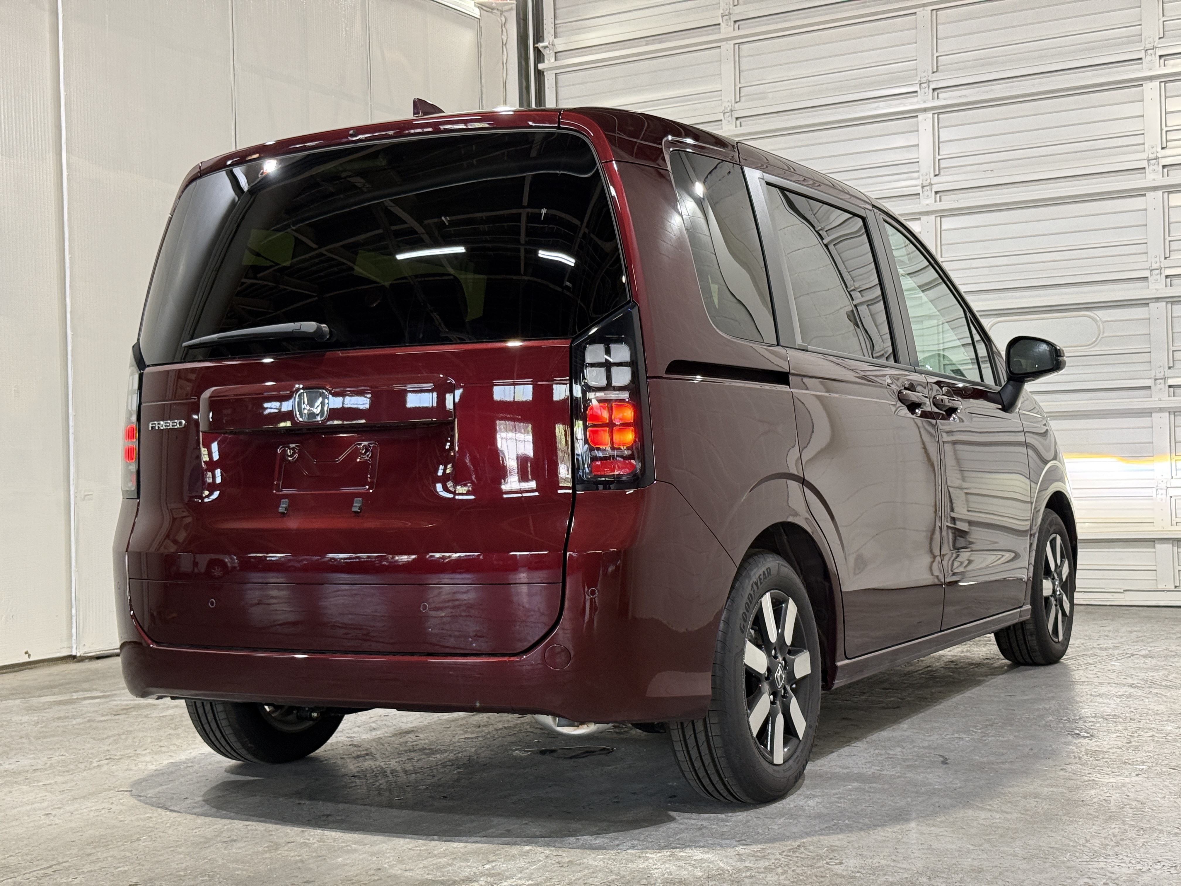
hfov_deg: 39.7
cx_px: 590
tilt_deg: +0.3
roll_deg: +0.9
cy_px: 443
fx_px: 1638
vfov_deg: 30.3
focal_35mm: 48
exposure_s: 1/60
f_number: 1.78
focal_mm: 6.76
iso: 200
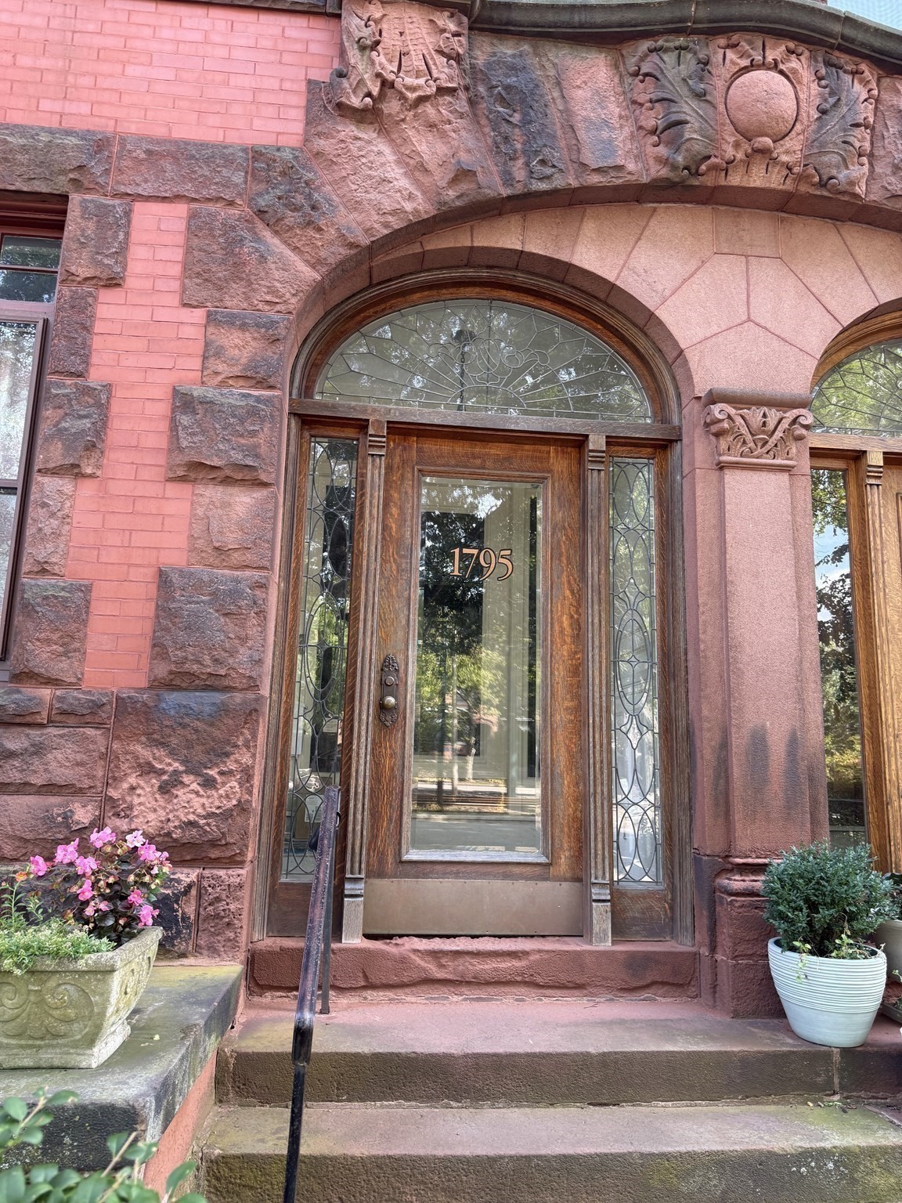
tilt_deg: +11.4
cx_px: 451
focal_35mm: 24
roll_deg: -2.5
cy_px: 602
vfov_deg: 71.6
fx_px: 834
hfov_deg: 56.8
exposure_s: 1/121
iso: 100
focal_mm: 6.76
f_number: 1.78
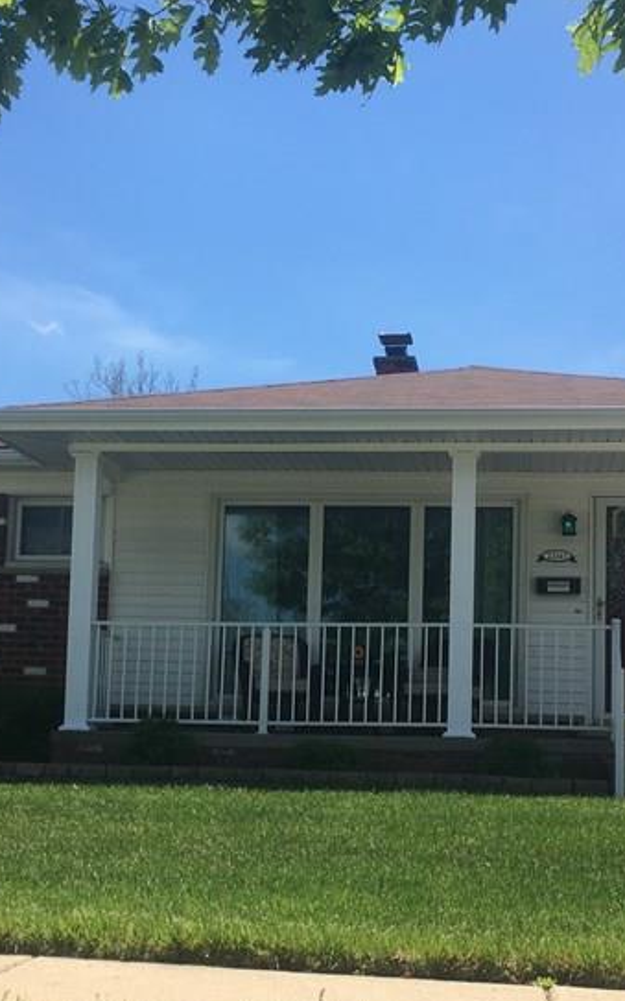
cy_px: 586
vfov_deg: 35.0
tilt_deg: +7.1
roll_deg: -1.7
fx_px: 1582
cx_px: 297
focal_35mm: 58
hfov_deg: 22.3
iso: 25
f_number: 2.2
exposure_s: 1/1183
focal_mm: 4.15
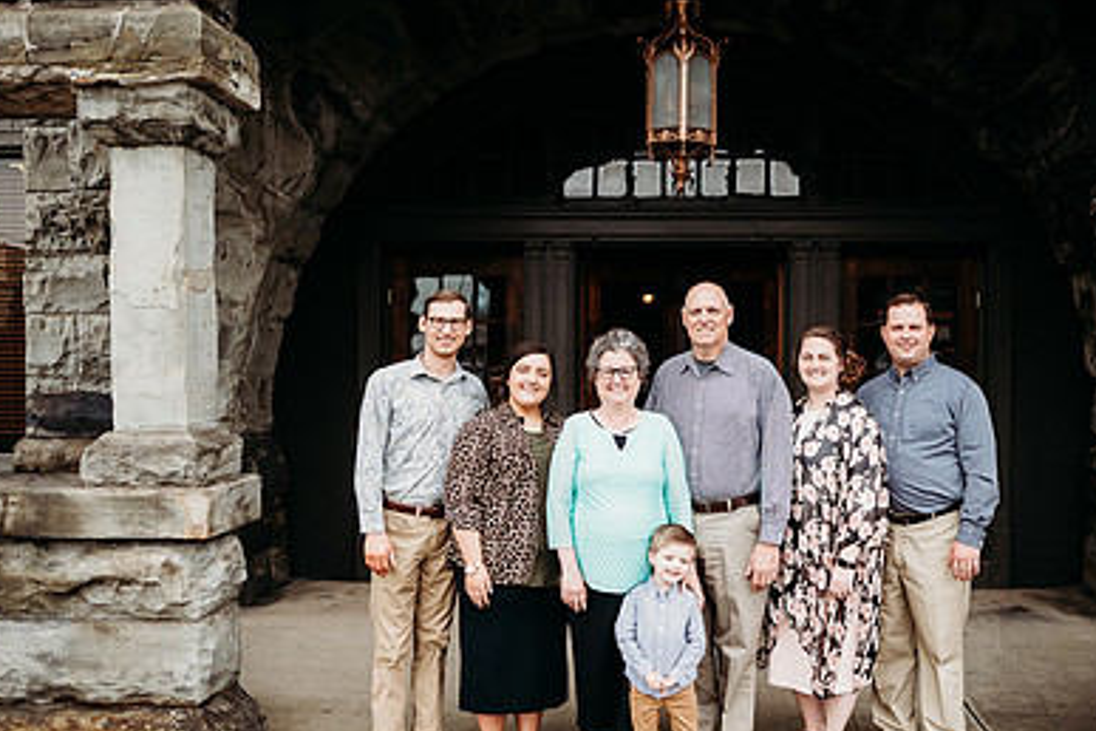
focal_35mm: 36
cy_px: 381
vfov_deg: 36.9
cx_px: 643
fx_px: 1096
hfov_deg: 52.9
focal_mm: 24
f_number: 2.5
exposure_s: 1/400
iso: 200
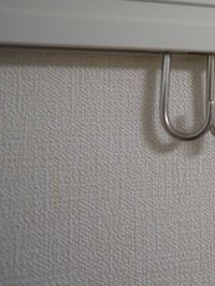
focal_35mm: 50
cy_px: 98
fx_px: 413
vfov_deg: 37.8
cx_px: 277
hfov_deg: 25.3
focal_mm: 16
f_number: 2.8
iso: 200
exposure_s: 1/50
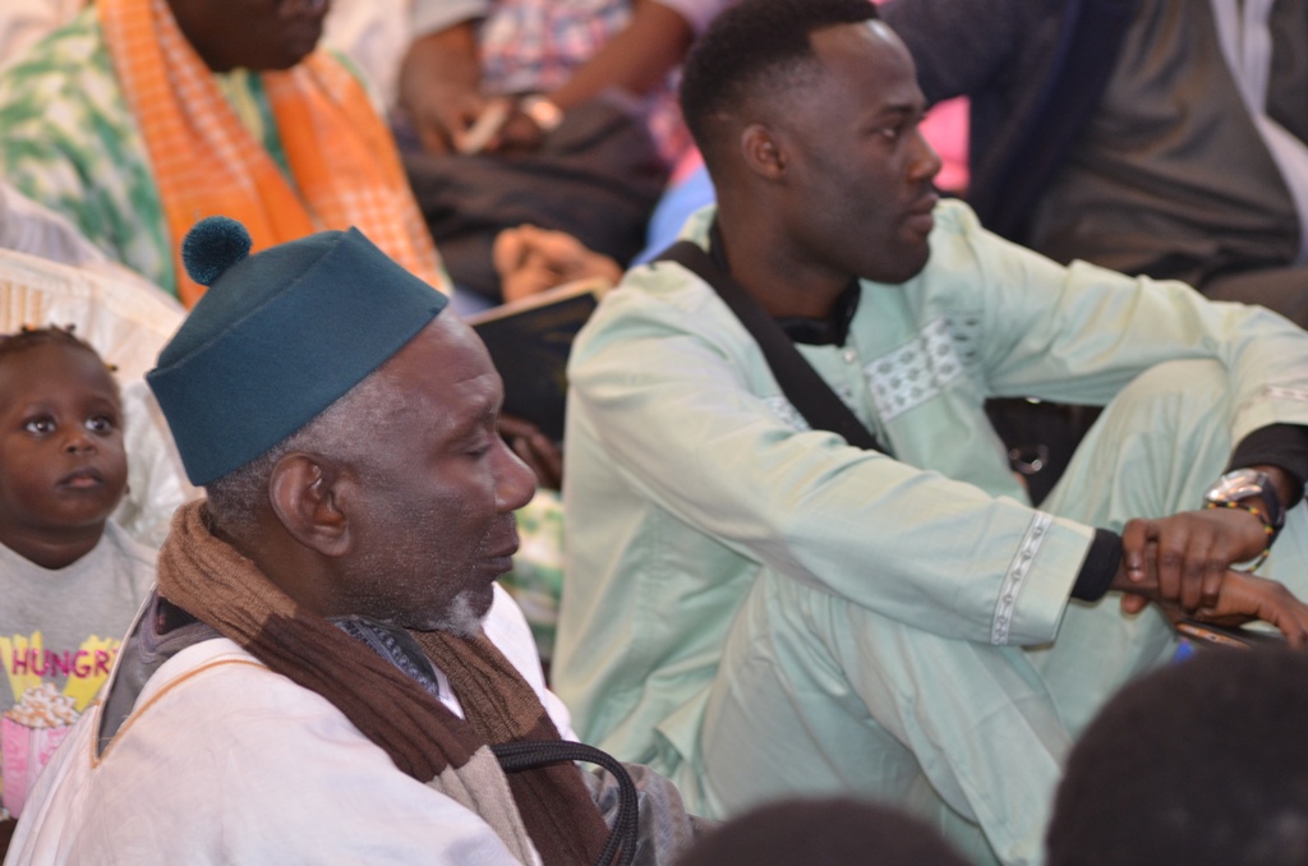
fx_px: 5982
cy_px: 433
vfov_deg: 8.3
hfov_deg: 12.5
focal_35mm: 165
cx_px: 654
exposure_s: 1/60
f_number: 4
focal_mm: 110
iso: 800
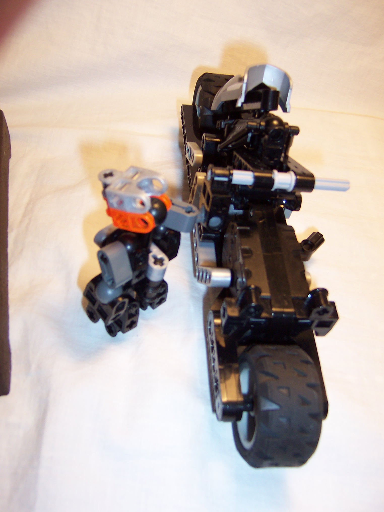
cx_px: 192
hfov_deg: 39.7
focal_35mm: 36
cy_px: 256
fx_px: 532
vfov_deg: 51.4
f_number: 2.8
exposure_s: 1/60
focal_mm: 5.6
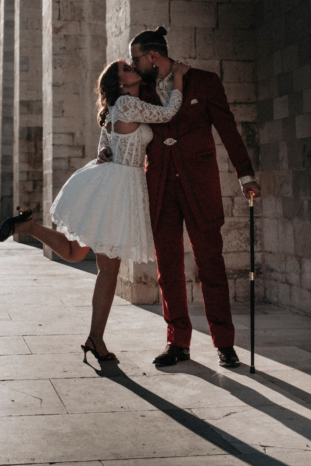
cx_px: 169
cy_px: 203
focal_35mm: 44
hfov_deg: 30.5
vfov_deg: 44.4
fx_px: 570
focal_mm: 35
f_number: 10
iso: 100
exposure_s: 1/200
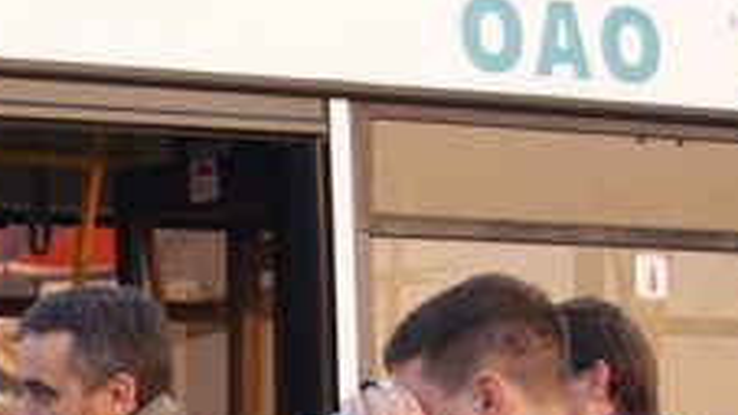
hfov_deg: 10.8
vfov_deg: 6.1
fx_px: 3812
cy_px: 791
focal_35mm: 195
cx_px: -258
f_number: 5
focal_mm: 35
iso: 160
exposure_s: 1/60
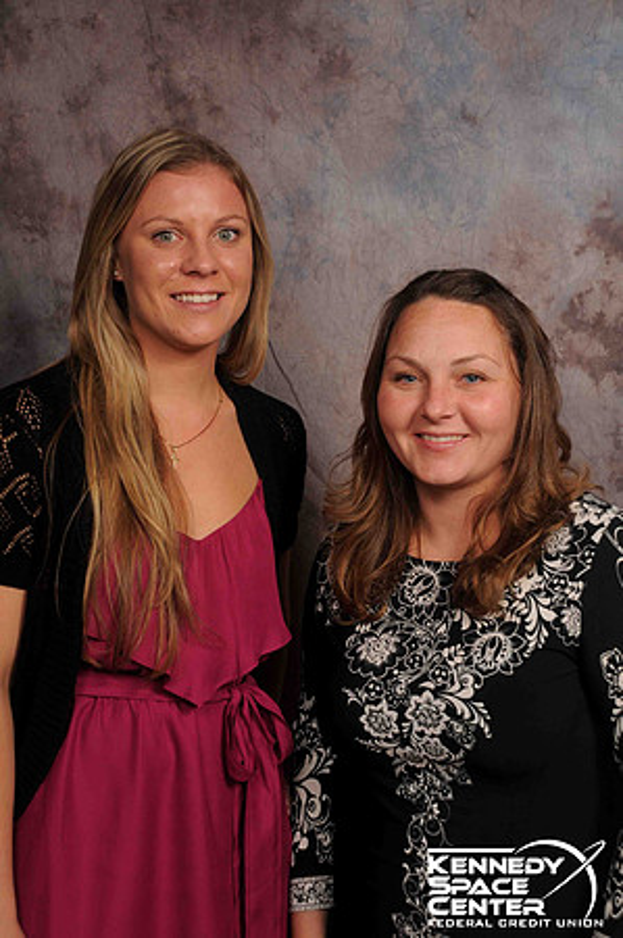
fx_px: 1561
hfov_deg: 22.6
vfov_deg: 33.4
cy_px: 469
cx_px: 312
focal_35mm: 60
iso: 200
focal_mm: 40
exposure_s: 1/125
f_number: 5.6
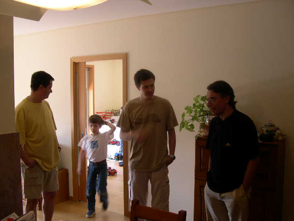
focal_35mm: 38
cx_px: 147
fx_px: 323
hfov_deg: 49.0
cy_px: 110
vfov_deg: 37.7
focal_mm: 8
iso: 100
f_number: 2.8
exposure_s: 1/31.5
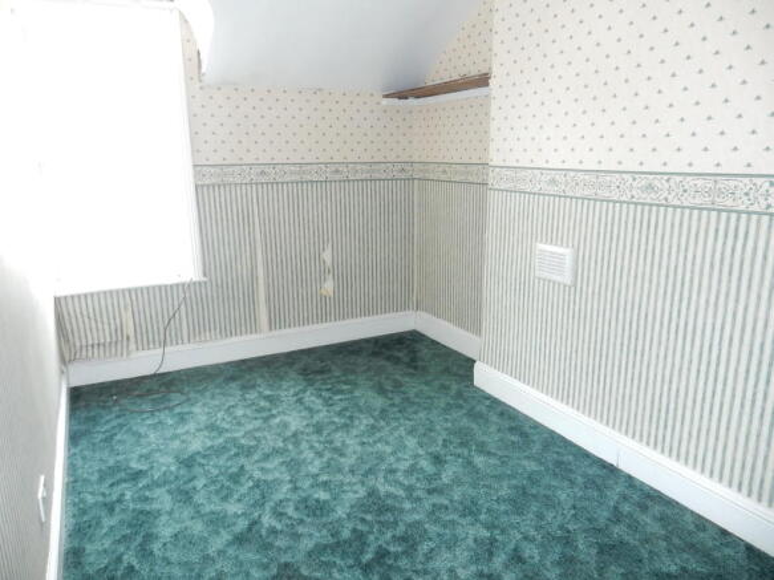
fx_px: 559
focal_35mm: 25
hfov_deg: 69.4
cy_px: 290
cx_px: 387
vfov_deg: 54.9
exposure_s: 1/30
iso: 400
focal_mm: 4.5
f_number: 3.7
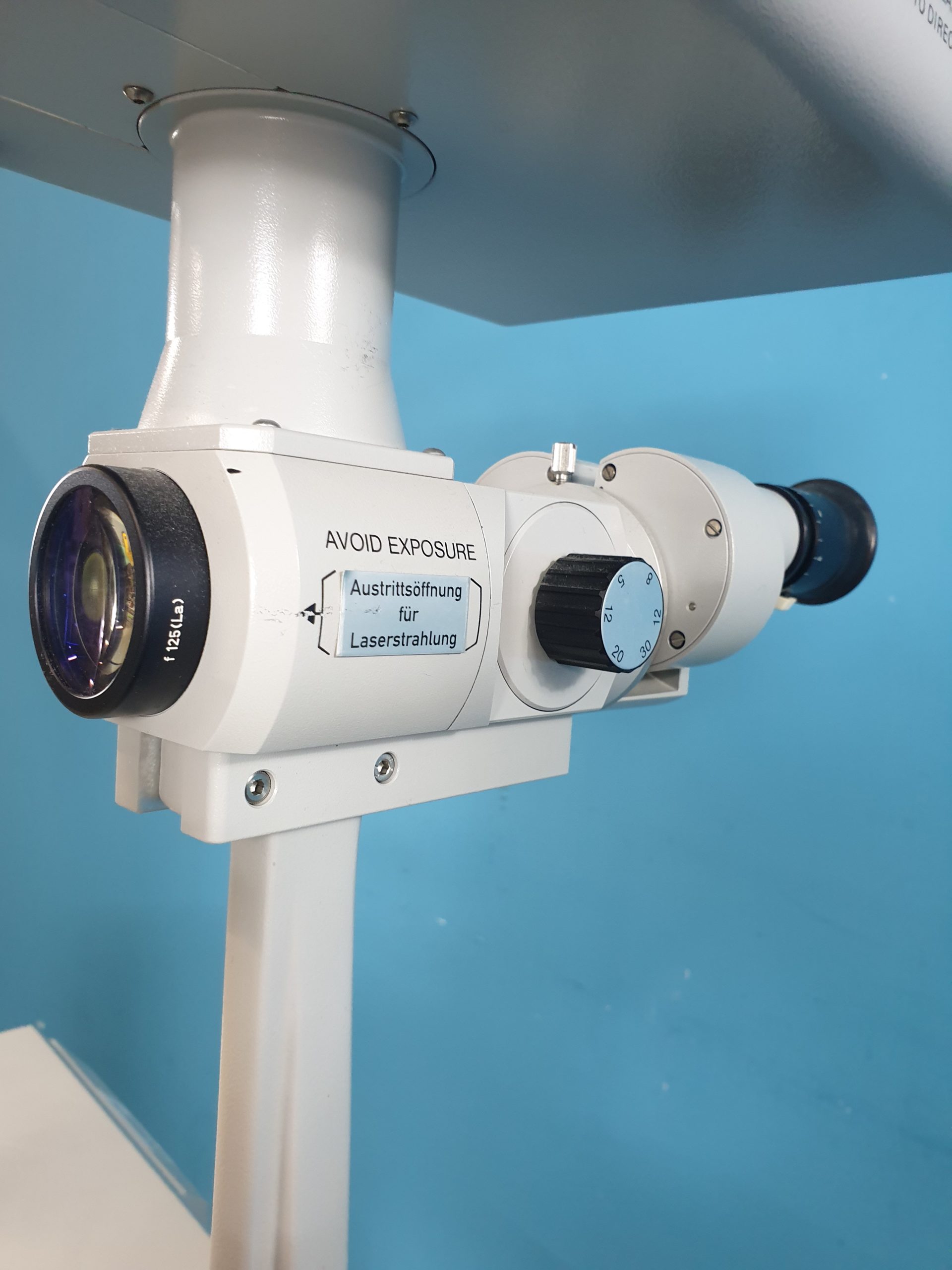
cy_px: 635
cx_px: 476
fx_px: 953
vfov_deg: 67.3
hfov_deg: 53.1
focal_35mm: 26
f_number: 2.4
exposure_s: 1/25
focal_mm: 4.3
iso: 320
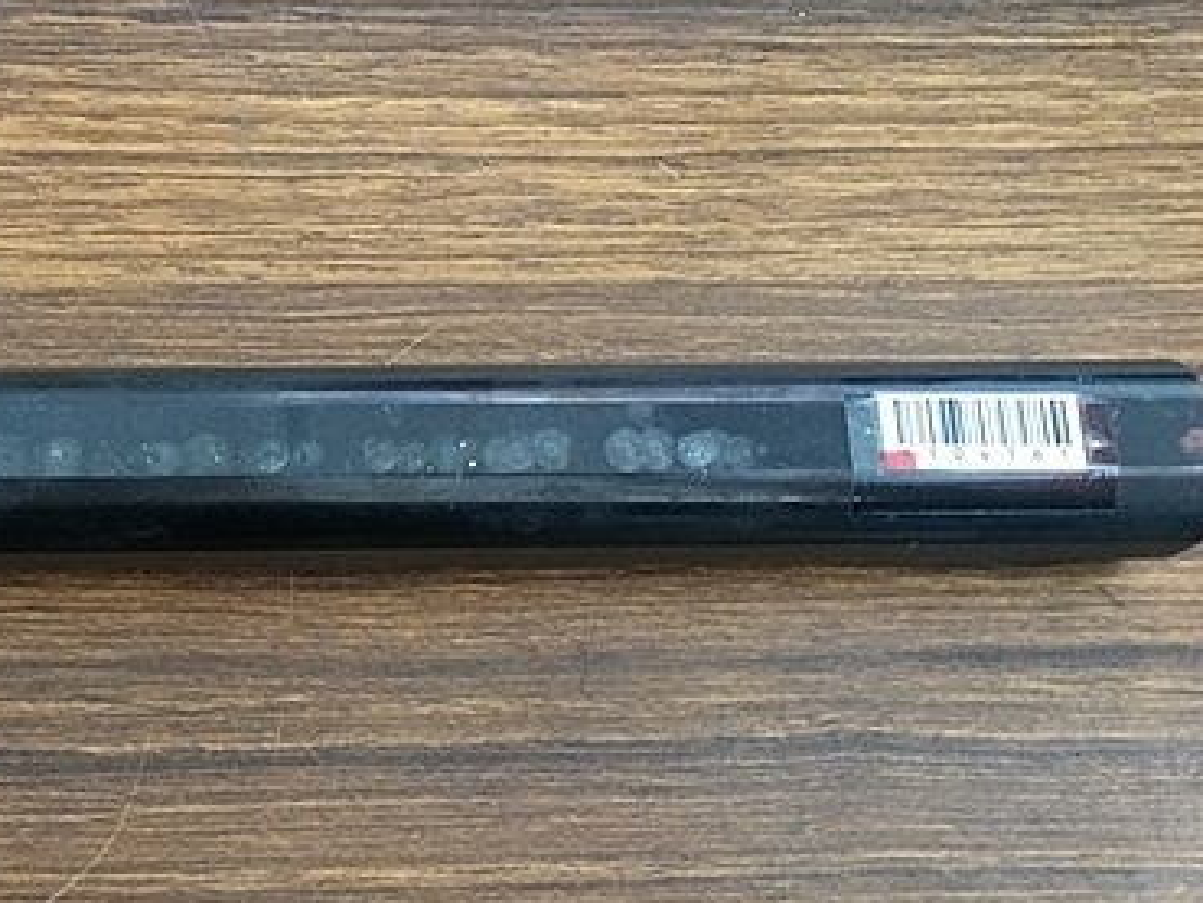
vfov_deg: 28.0
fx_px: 1808
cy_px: 388
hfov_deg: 35.4
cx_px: 215
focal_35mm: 52
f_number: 2.2
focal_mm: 4.12
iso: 320
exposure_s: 1/24
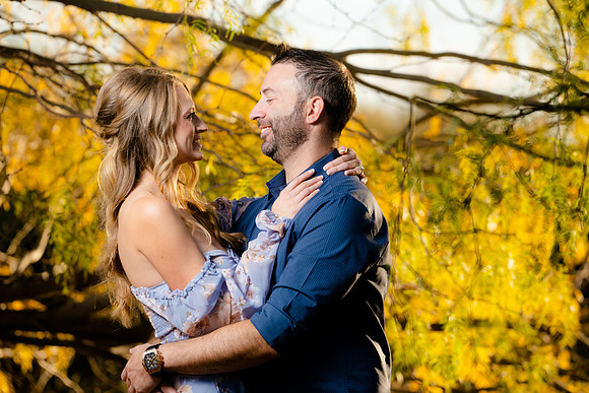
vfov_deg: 7.0
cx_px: 294
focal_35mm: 196
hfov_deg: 10.5
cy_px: 196
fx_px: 3207
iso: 100
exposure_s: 1/250
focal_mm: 196
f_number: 5
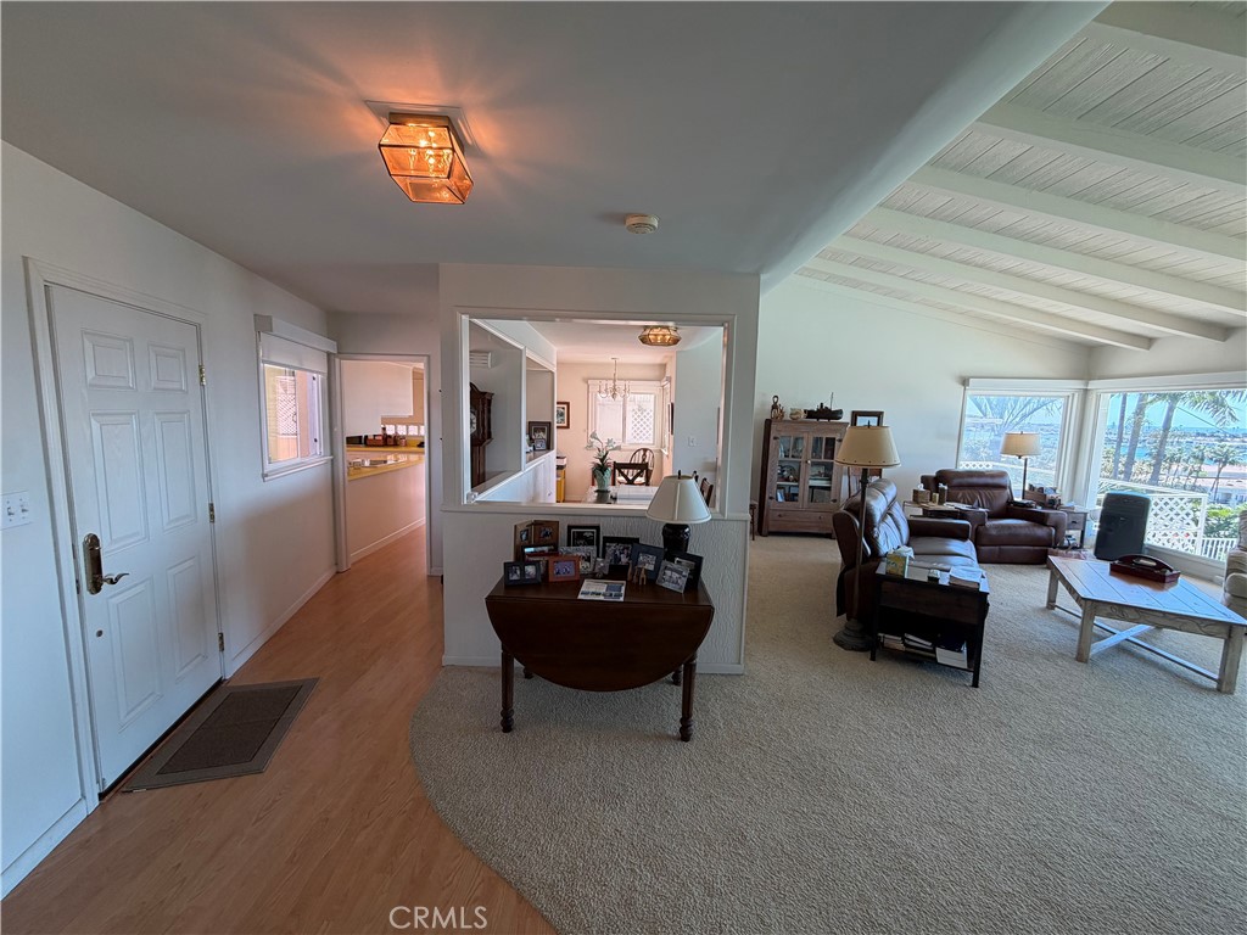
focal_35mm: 14
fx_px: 504
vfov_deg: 85.7
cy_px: 468
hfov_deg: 102.1
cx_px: 624
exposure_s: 1/120
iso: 80
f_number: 2.2
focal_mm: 2.22
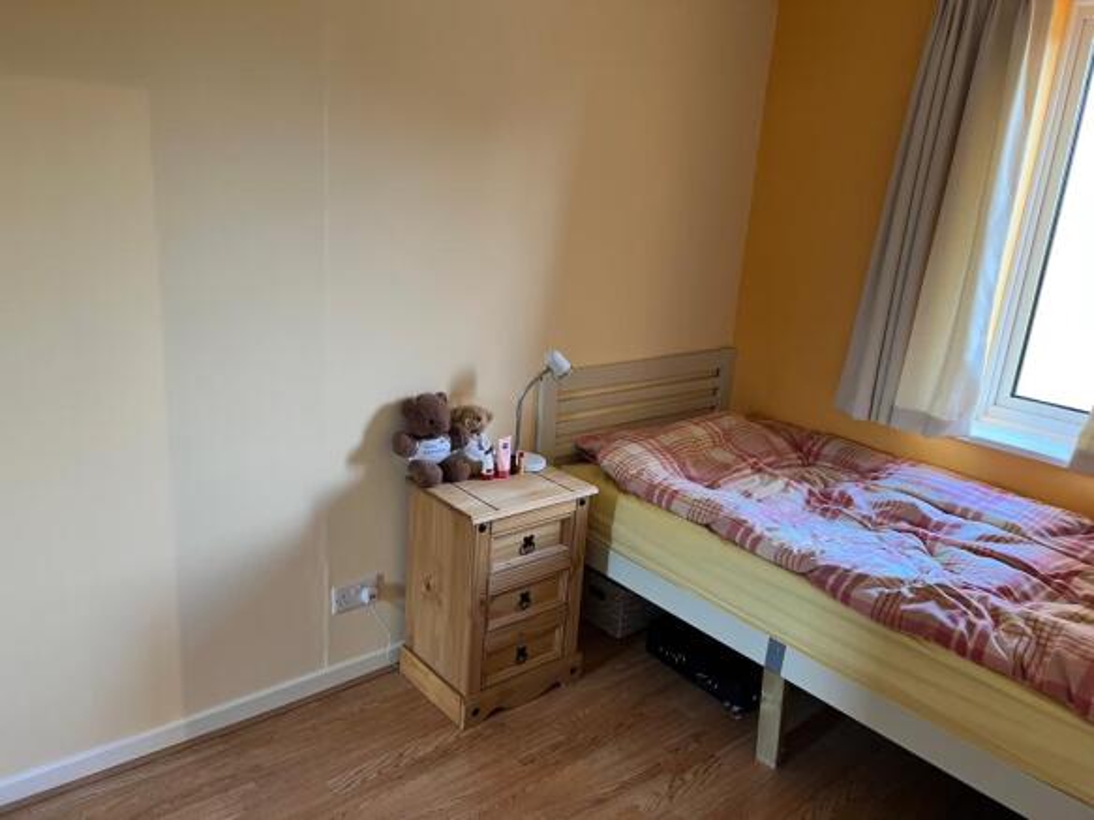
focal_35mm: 26
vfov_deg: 53.0
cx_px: 547
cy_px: 410
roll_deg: -3.9
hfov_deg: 67.3
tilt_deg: -15.8
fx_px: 822
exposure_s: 1/60
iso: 160
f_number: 1.5
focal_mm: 5.7
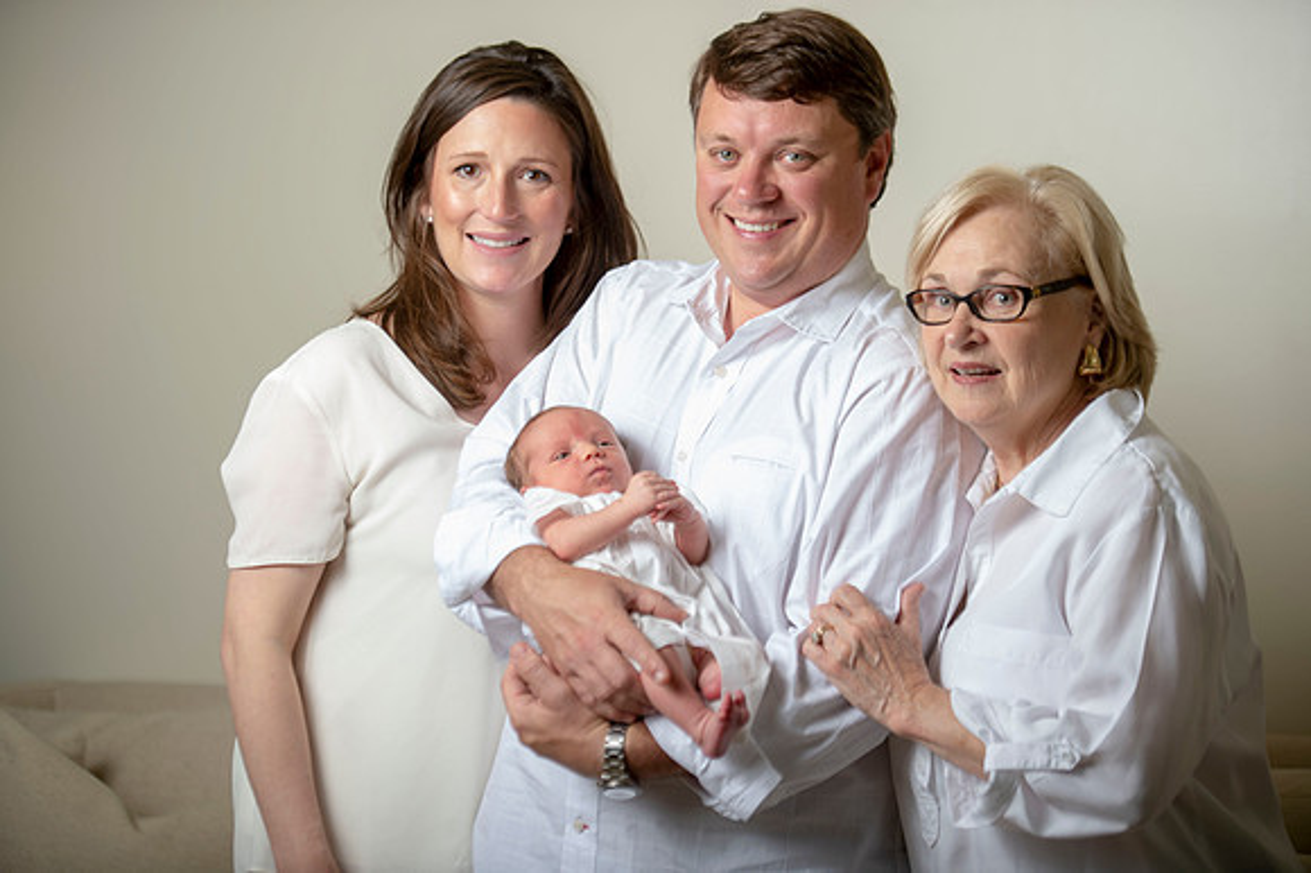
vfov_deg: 13.4
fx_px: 3712
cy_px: 436
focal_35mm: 102
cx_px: 656
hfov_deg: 20.0
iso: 80
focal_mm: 102
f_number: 2.8
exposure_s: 1/200
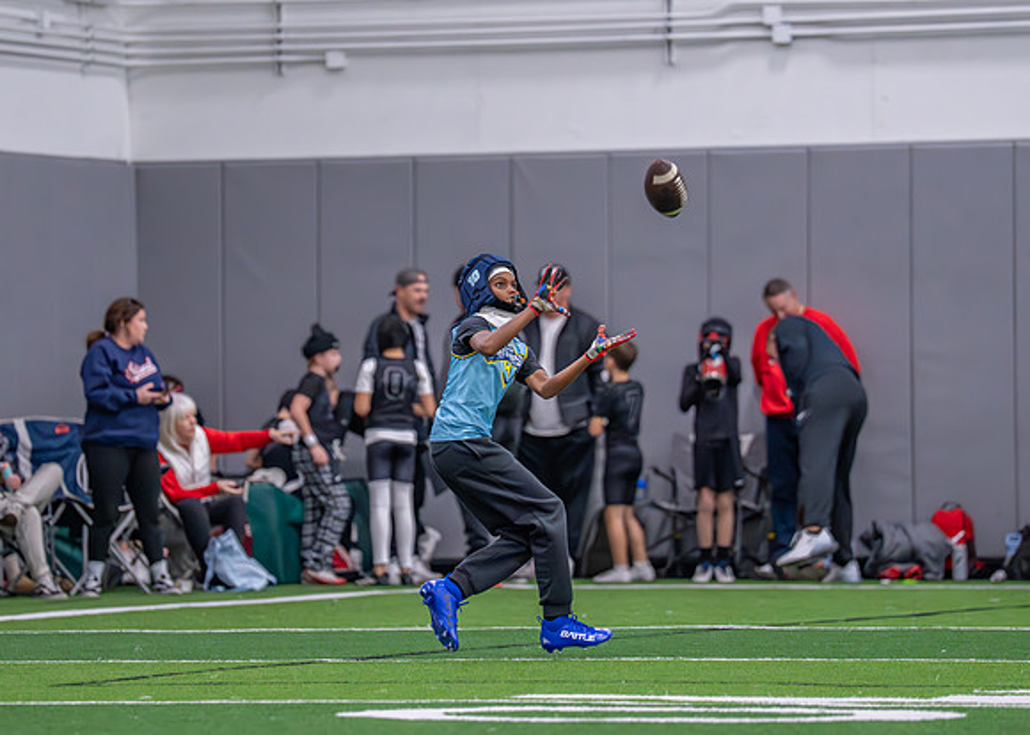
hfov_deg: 7.4
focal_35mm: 272
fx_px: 7950
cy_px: 305
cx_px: 454
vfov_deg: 5.3
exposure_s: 1/1250
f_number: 2.8
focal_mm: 176
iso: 6400
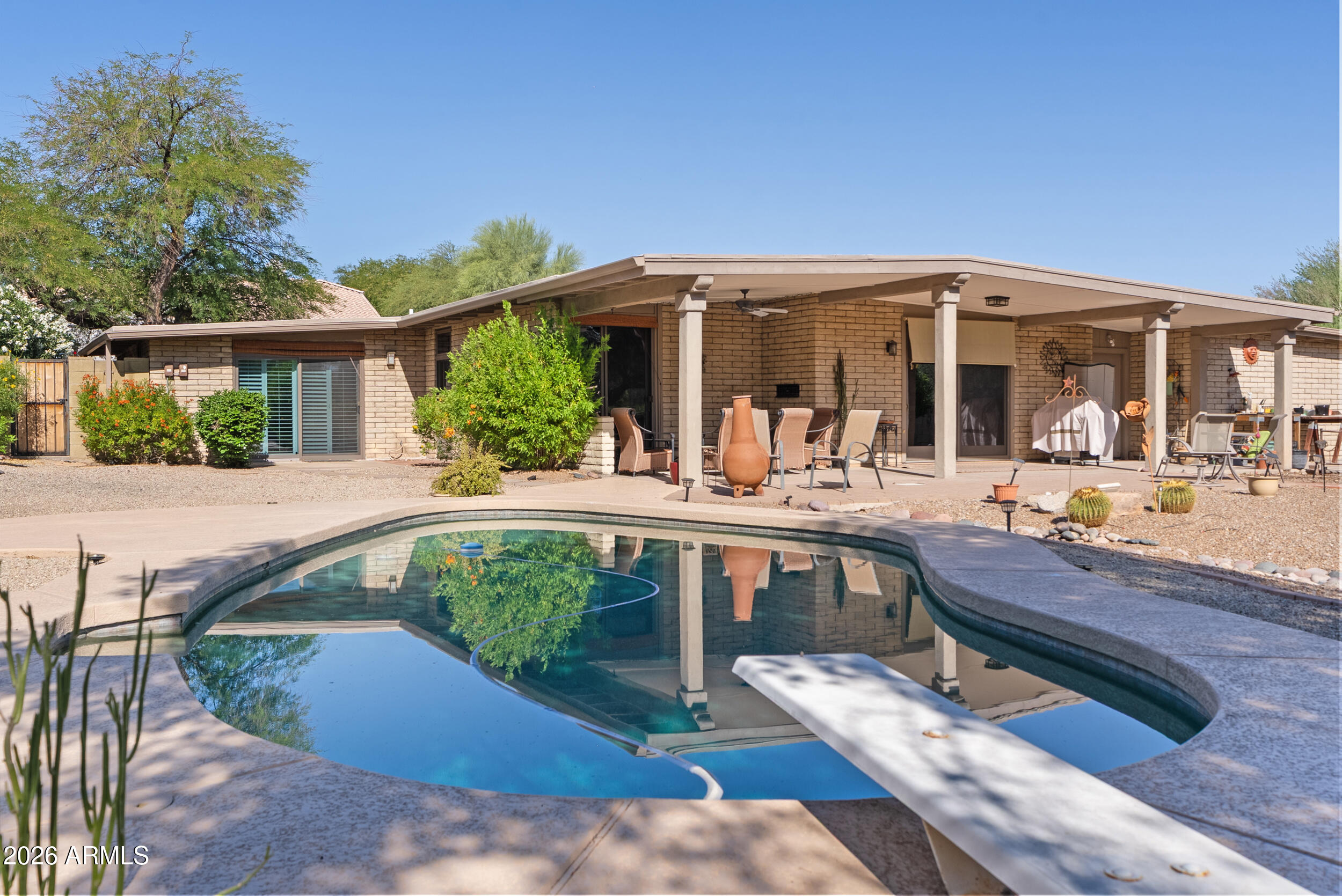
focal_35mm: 33
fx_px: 1231
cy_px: 448
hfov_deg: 57.2
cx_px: 671
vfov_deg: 40.0
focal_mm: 33
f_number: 8
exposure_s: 1/125
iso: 200
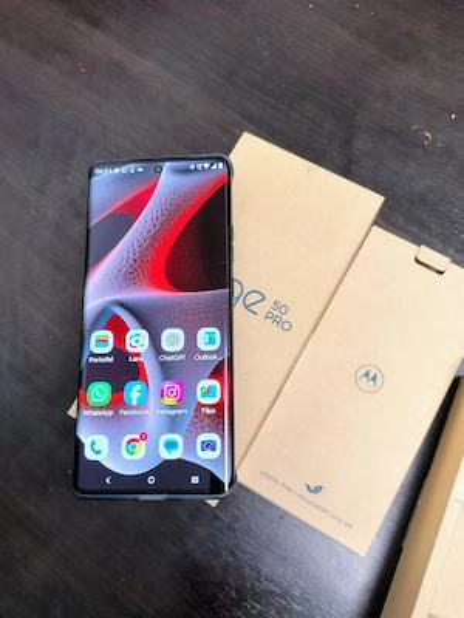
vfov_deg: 69.4
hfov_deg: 54.9
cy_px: 309
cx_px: 232
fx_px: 447
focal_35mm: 25
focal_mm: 4.71
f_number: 1.7
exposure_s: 1/50.3
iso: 246
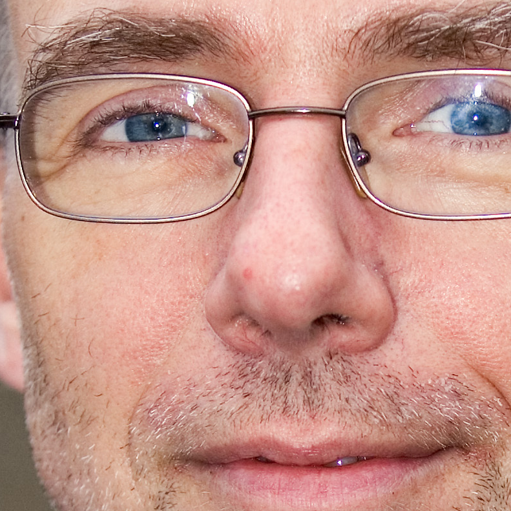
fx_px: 6056
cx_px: 443
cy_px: 430
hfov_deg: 4.8
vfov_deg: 4.8
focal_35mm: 363
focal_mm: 75
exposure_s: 1/320
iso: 400
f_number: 2.8
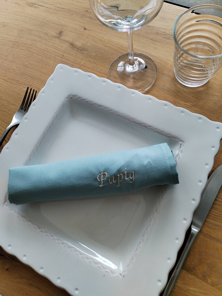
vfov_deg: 67.3
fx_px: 222
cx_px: 111
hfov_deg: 53.1
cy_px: 148
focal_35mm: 26
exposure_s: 1/224
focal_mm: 4.75
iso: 100
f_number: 1.8
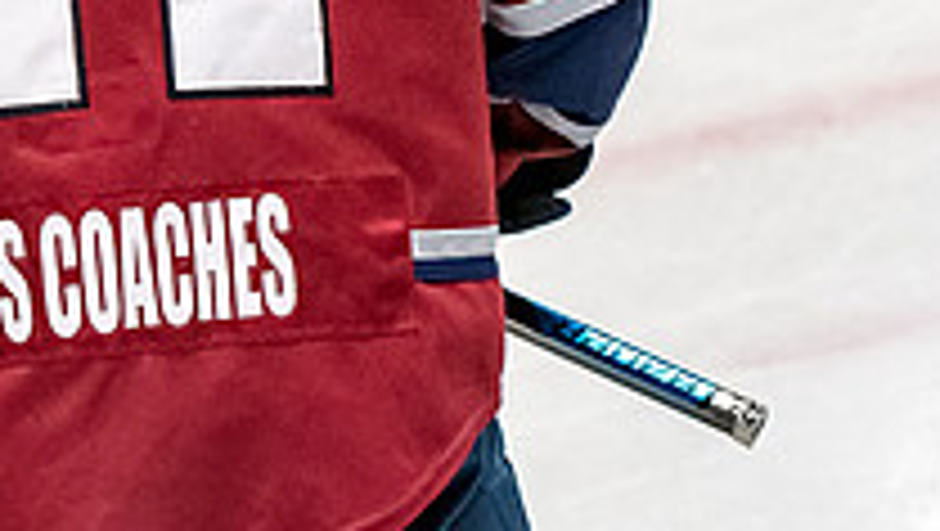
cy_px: -286
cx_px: 4
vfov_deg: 3.2
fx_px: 9355
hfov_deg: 5.7
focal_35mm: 375
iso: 3200
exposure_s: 1/800
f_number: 4
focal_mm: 86
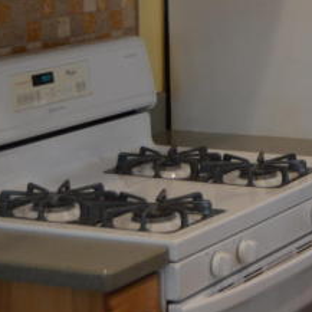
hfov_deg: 13.2
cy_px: -36
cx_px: 511
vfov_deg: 14.0
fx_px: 1244
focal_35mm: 122
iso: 450
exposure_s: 1/60
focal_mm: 18
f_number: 3.5
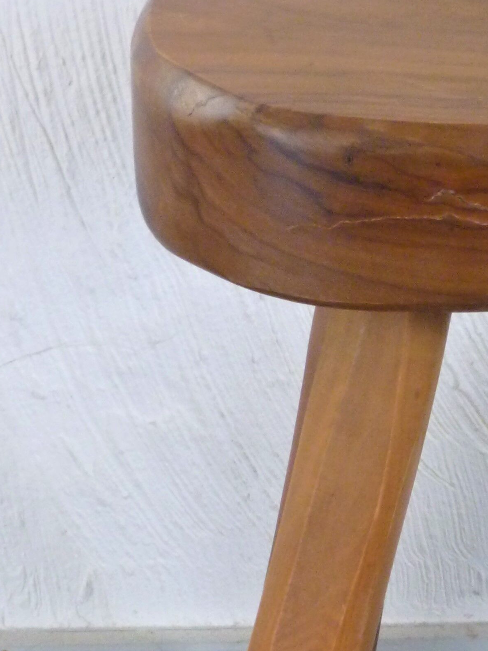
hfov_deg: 9.2
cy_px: 555
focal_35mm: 160
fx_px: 3007
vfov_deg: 12.3
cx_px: 543
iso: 320
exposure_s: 1/8
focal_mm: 9.9
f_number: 4.2
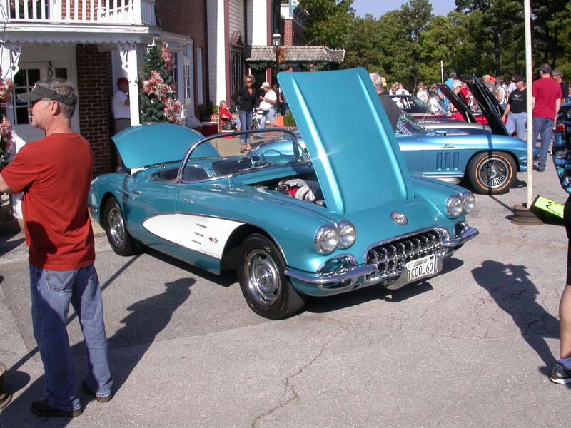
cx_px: 286
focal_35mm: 38
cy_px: 214
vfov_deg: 37.7
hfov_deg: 49.0
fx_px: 627
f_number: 7.5
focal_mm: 7.85
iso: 100
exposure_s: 1/373
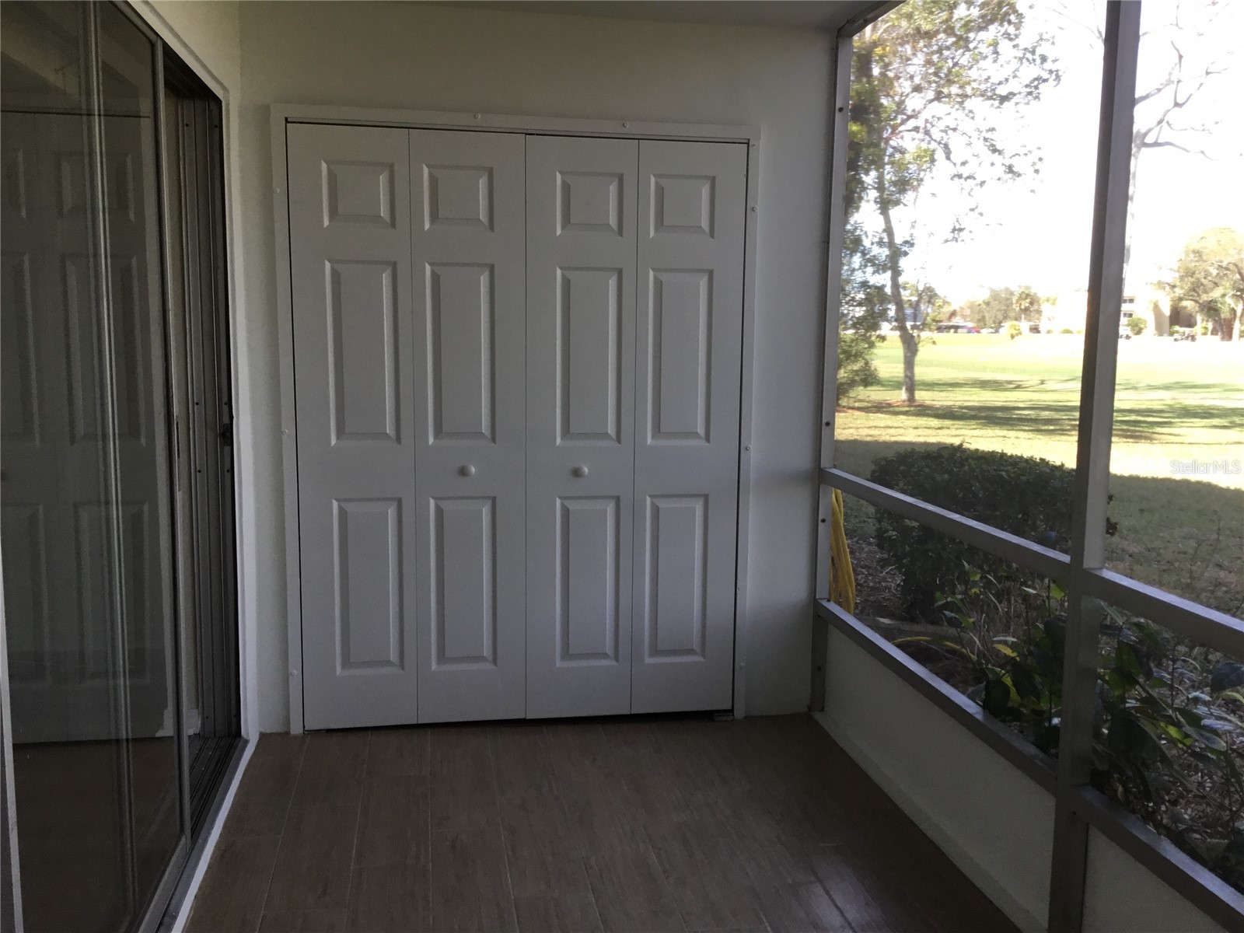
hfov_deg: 58.4
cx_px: 622
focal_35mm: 31
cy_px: 466
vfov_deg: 45.4
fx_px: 1114
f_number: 2.4
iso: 40
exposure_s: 1/120
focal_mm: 3.3
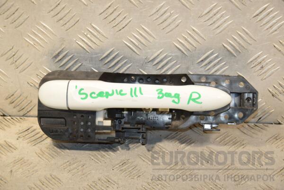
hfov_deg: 19.5
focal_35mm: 105
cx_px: 142
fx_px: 828
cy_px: 95
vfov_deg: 13.0
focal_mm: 70
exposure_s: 1/200
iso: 800
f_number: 7.1
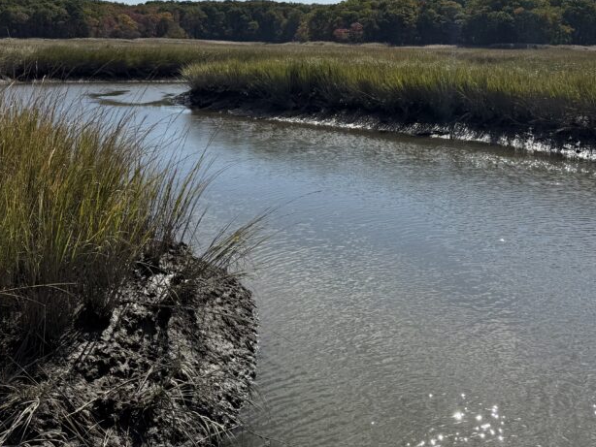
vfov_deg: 34.9
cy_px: 91
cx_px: 316
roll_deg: -0.8
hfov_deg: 46.8
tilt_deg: -3.4
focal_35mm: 40
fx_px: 689
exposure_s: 1/10309
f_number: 1.78
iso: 80
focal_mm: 6.76
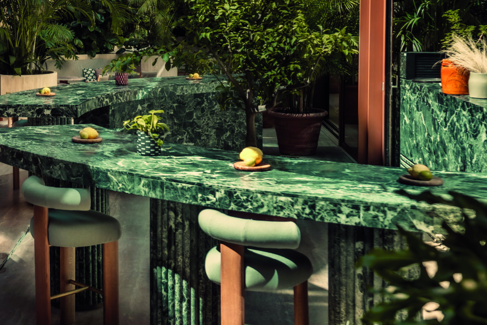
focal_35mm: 67
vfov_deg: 20.1
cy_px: 60
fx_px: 907
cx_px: 29
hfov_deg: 28.6
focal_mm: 31
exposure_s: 1/800
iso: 100
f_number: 2.8
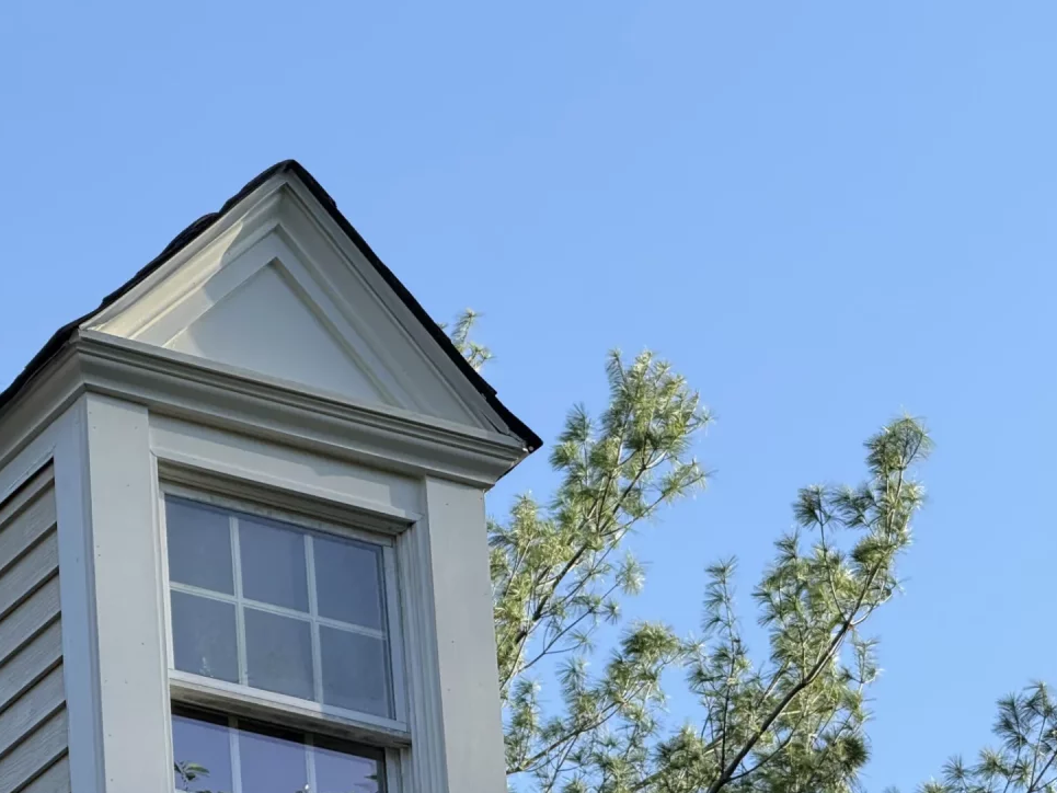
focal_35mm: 199
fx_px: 6077
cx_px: 232
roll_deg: +2.3
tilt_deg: +27.7
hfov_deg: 9.9
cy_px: 567
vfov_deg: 7.5
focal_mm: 15.66
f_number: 2.8
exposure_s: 1/497
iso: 50
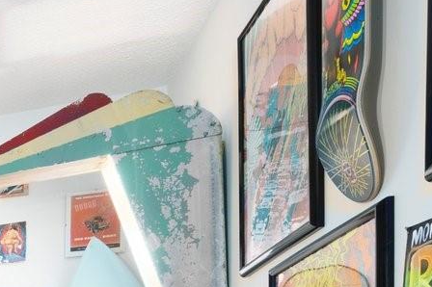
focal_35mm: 64
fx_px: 767
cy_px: 476
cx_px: -472
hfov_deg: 18.1
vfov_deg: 18.0
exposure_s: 1/60
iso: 400
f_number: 8
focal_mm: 14
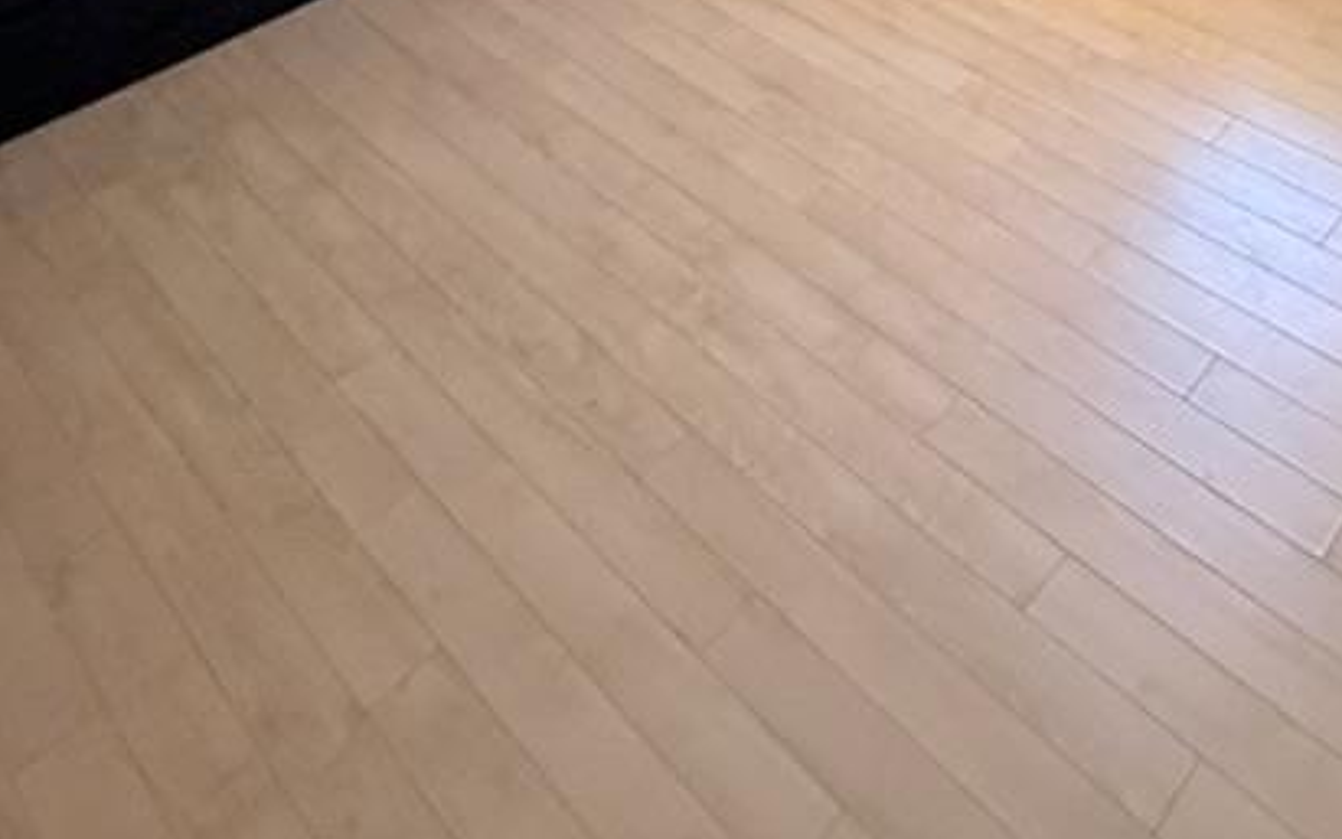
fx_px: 1353
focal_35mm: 37
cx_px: 989
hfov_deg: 50.8
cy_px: -359
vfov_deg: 26.7
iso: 500
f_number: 2.2
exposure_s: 1/60
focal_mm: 2.22
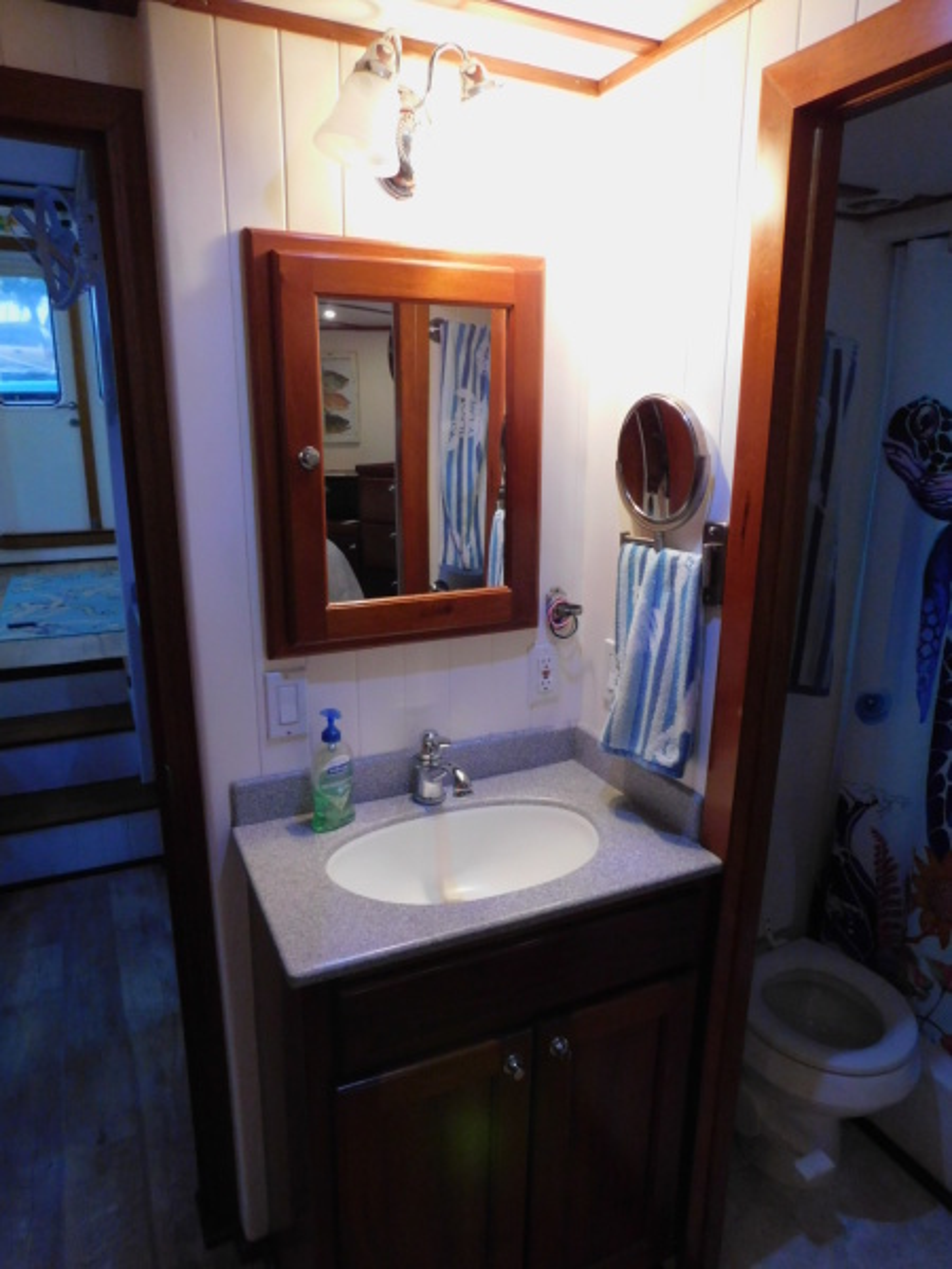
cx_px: 476
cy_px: 634
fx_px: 843
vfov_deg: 73.9
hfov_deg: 58.9
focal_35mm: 23
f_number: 3
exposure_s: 1/25
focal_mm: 4
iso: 400
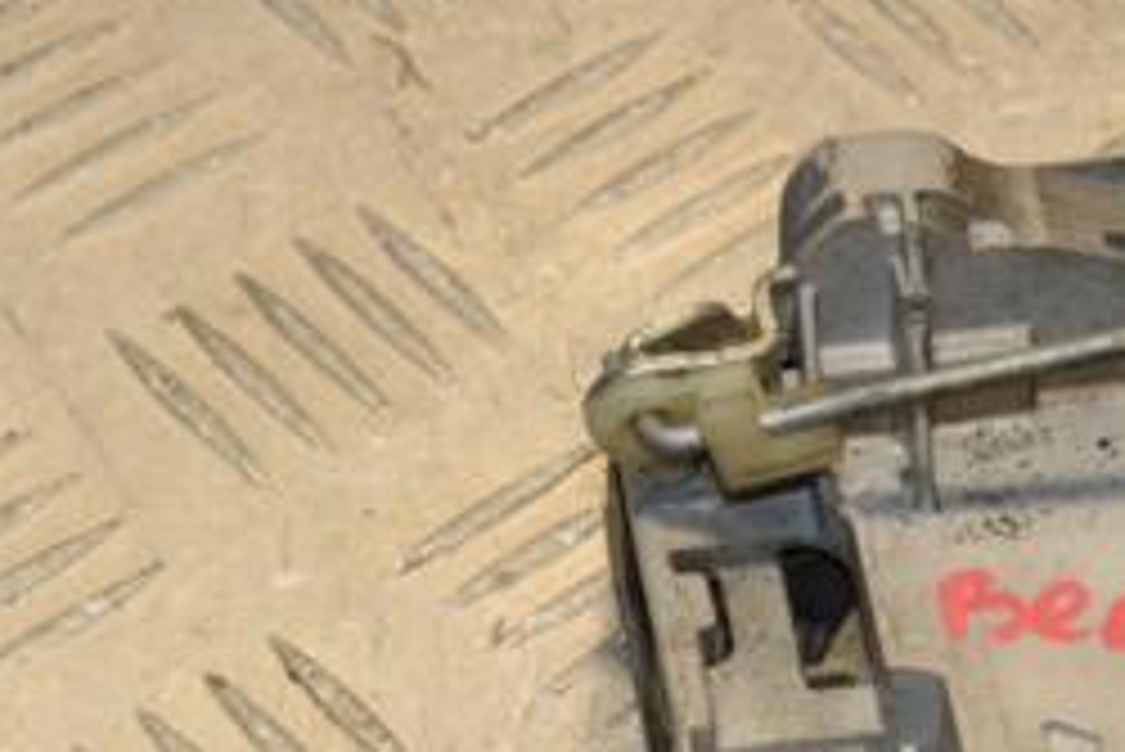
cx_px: 1238
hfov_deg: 8.1
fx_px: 7879
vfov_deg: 5.5
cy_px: 581
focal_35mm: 252
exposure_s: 1/200
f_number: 8
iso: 800
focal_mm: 70
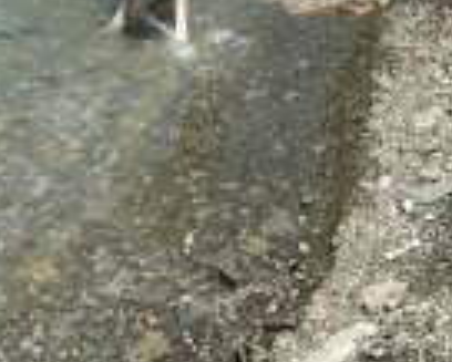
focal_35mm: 115
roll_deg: -1.5
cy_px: 61
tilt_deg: -24.5
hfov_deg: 16.6
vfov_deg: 13.3
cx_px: 120
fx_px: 1540
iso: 80
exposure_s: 1/5848
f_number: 1.78
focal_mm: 6.86
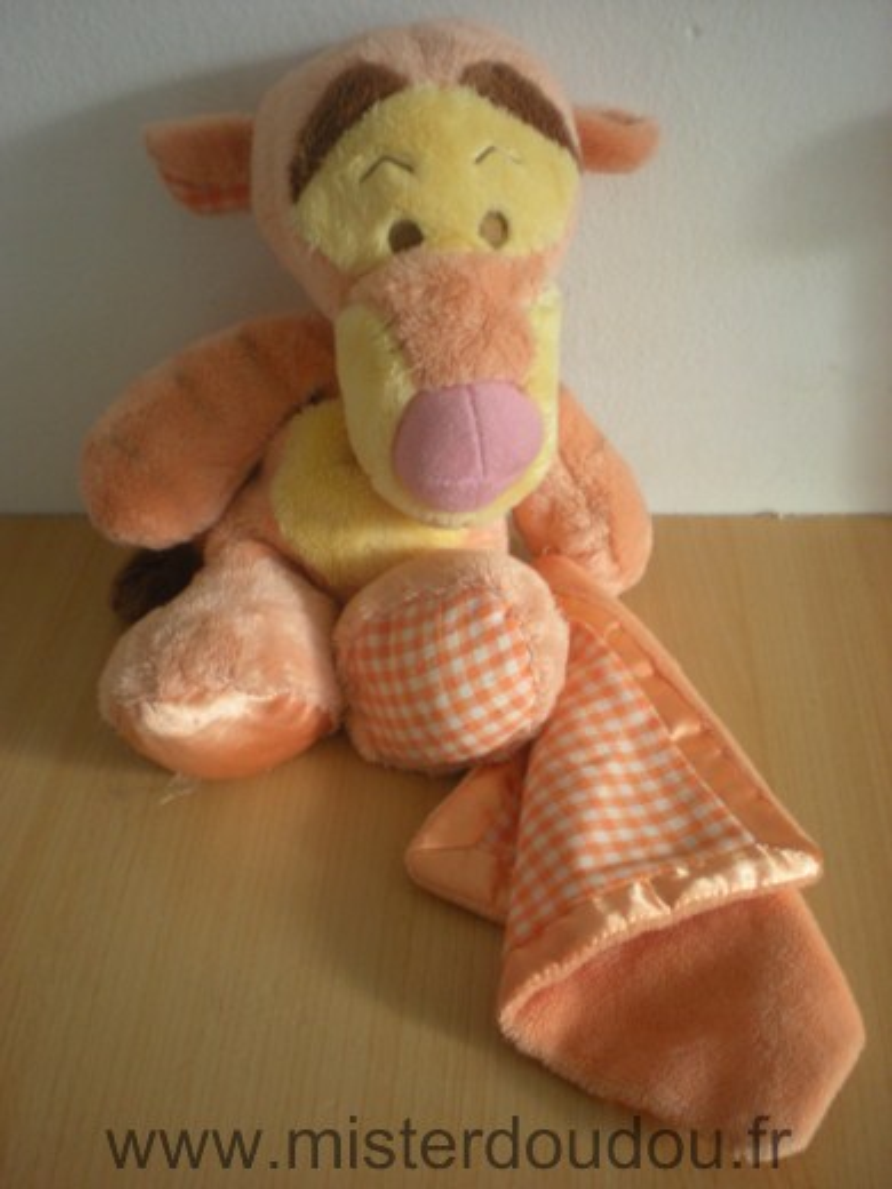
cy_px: 594
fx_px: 1306
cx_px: 446
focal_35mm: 38
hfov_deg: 37.7
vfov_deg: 49.0
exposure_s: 1/19.8
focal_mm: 6.3
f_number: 3.1
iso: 200
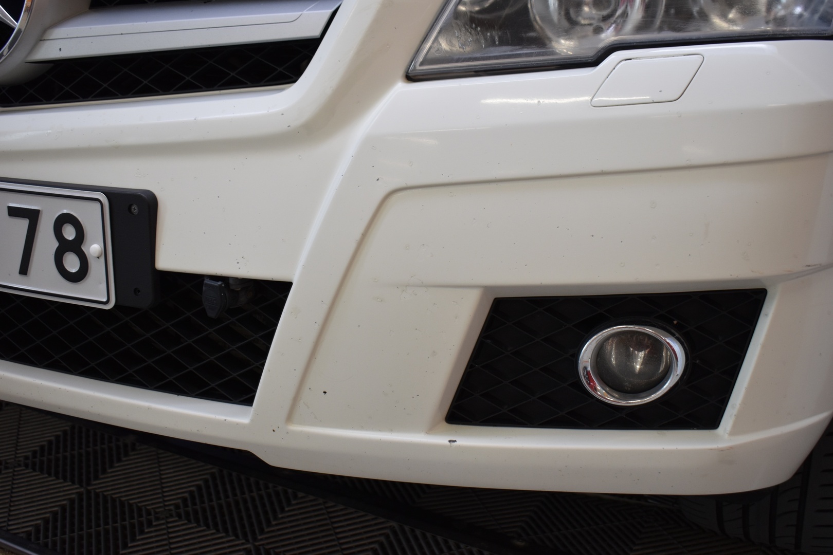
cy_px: 278
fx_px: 902
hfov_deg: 49.6
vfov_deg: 34.2
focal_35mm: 39
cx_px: 416
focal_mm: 26
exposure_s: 1/125
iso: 400
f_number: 4.8
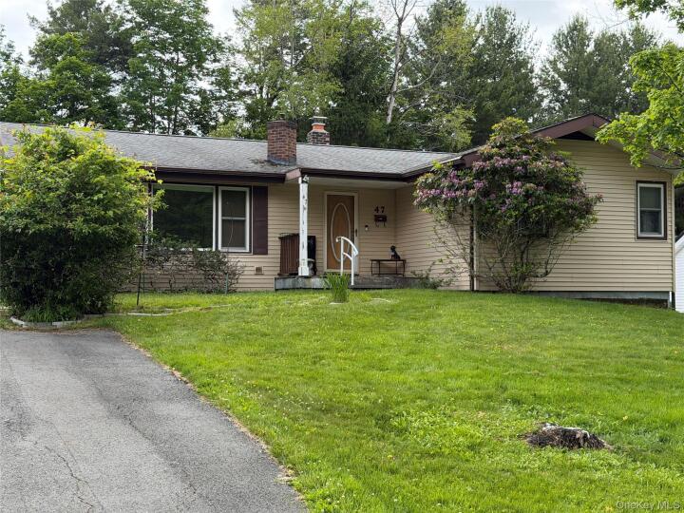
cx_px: 342
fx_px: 948
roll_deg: +1.0
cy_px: 256
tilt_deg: +4.4
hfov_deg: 39.7
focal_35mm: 48
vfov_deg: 30.3
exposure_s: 1/1330
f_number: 1.78
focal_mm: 6.76
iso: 100
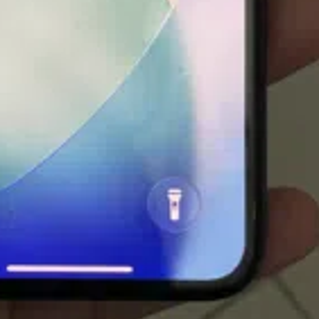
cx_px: 66
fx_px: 1355
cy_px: -79
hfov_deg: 13.4
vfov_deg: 13.0
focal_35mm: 130
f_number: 2
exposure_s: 1/50
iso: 320
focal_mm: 6
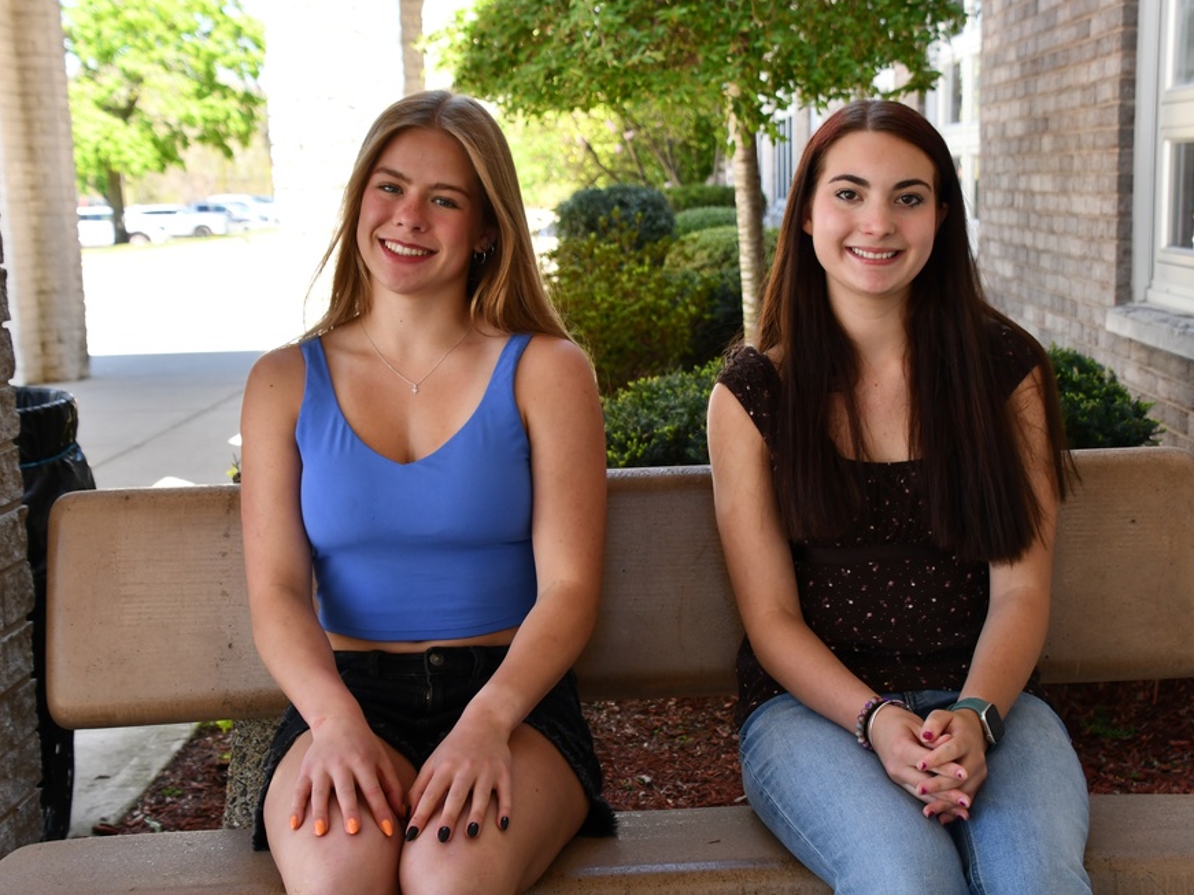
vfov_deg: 27.5
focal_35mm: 53
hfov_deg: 36.2
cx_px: 647
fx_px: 1828
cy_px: 439
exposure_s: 1/250
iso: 360
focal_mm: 32
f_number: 5.6
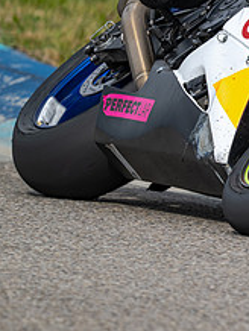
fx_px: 16120
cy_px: 73
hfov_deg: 0.9
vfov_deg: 1.2
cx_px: 433
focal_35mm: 1684
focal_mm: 600
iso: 220
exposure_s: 1/1250
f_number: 6.3
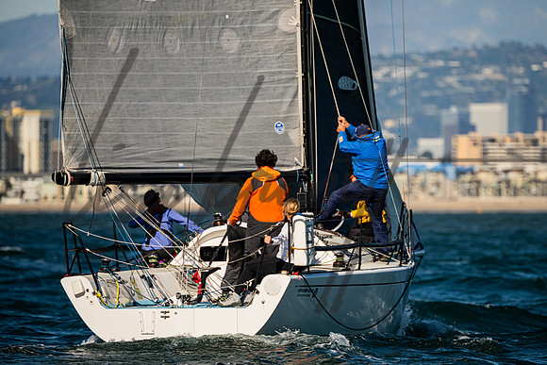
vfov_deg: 2.8
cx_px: 320
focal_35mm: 491
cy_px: 200
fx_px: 7461
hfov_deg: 4.2
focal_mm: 400
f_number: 5.6
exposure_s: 1/4000
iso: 400
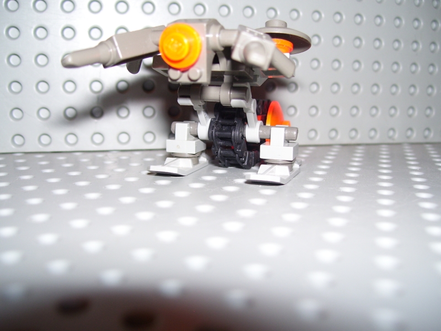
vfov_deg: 38.7
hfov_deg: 50.1
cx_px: 220
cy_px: 166
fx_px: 471
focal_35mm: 37
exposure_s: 1/60
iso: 80
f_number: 2.7
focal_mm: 6
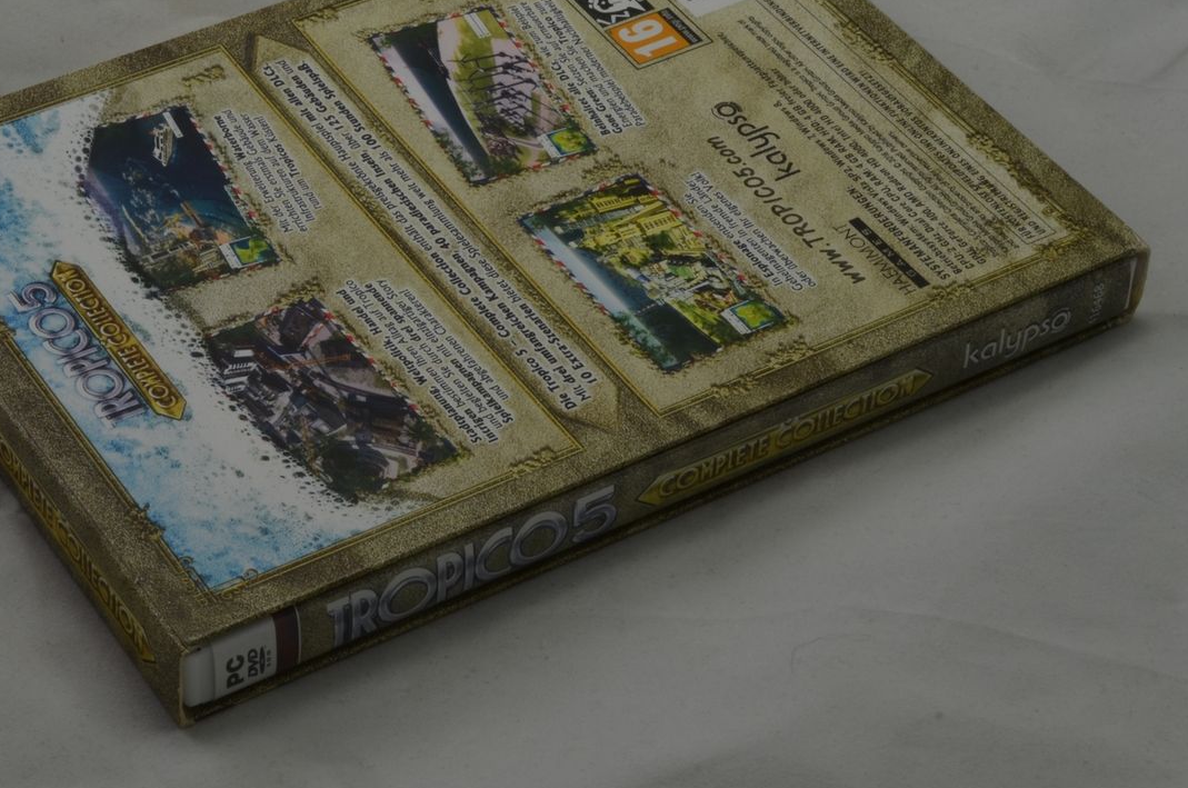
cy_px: 250
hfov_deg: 20.2
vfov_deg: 13.5
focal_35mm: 101
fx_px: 3327
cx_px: 449
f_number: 20
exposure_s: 1/4
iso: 100
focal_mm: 40
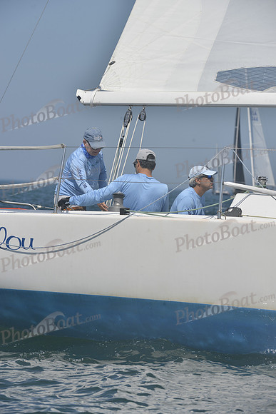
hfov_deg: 6.9
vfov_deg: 10.3
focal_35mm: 200
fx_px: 2298
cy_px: 207
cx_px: 138
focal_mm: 200
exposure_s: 1/1000
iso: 280
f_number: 9
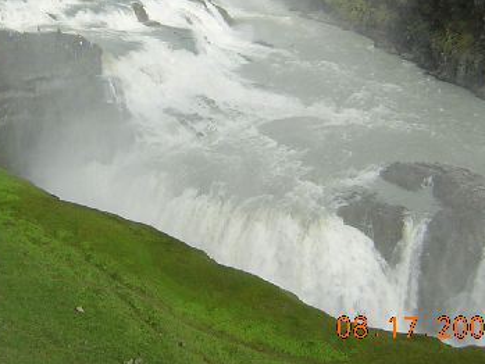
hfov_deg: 29.3
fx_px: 925
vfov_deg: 21.9
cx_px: 207
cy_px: 64
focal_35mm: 66
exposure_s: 1/358
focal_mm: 4.7
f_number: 5.2
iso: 100
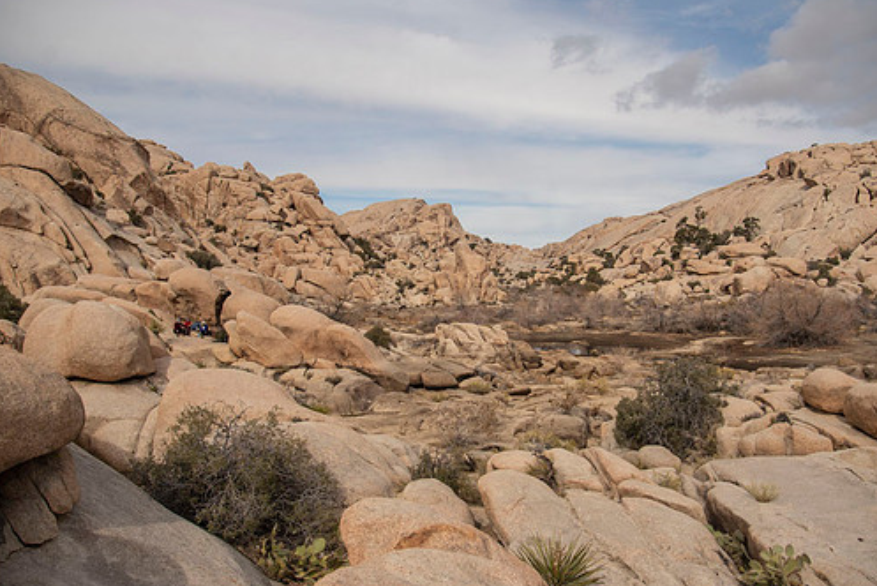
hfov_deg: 65.4
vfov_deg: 46.4
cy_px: 304
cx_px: 452
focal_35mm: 28
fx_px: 682
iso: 100
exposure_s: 1/1250
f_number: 4
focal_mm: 24
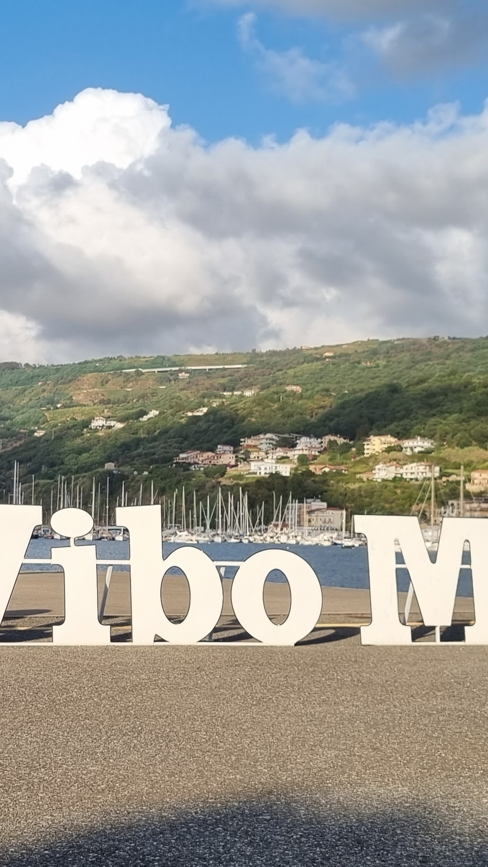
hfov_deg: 19.0
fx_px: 1449
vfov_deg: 33.3
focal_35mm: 63
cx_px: 142
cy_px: 505
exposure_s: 1/2984
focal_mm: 5.4
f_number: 1.8
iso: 50
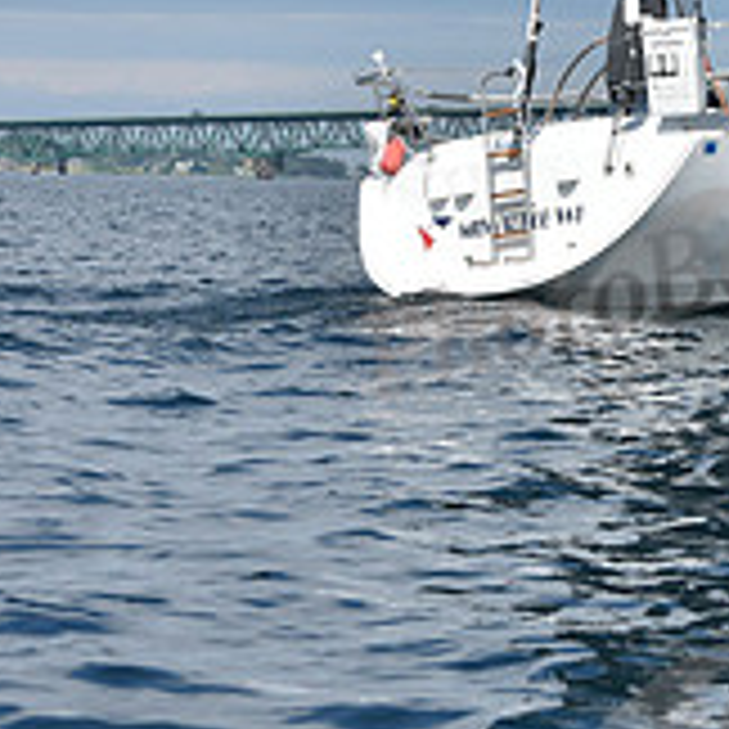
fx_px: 5790
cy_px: -16
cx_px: 1233
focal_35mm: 243
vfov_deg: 7.2
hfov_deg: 7.0
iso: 250
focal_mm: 80
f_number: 9
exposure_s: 1/800
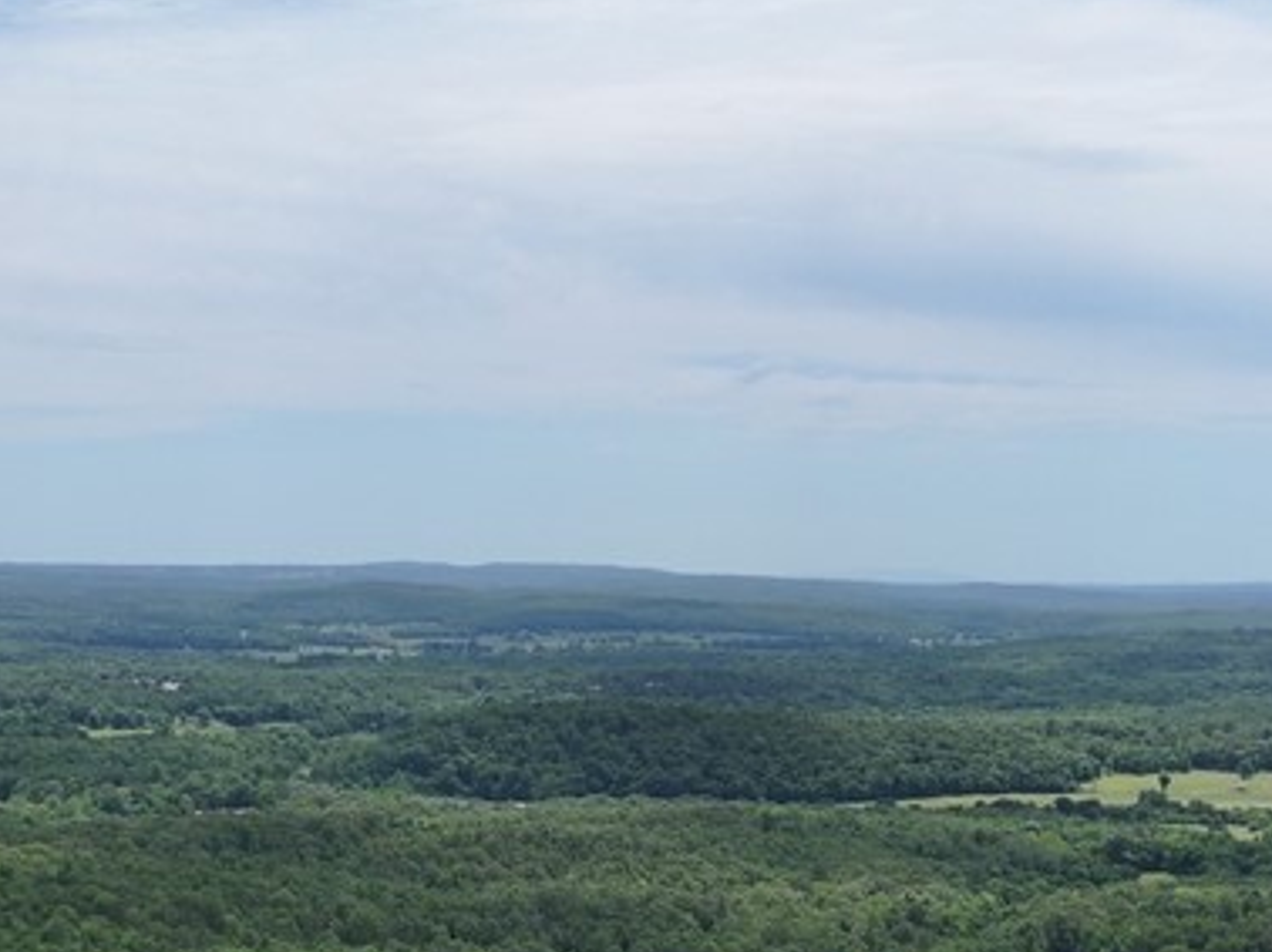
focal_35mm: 65
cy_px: 893
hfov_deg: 29.7
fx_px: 2387
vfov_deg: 21.9
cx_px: 474
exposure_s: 1/2500
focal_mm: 12.29
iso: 140
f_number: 2.8
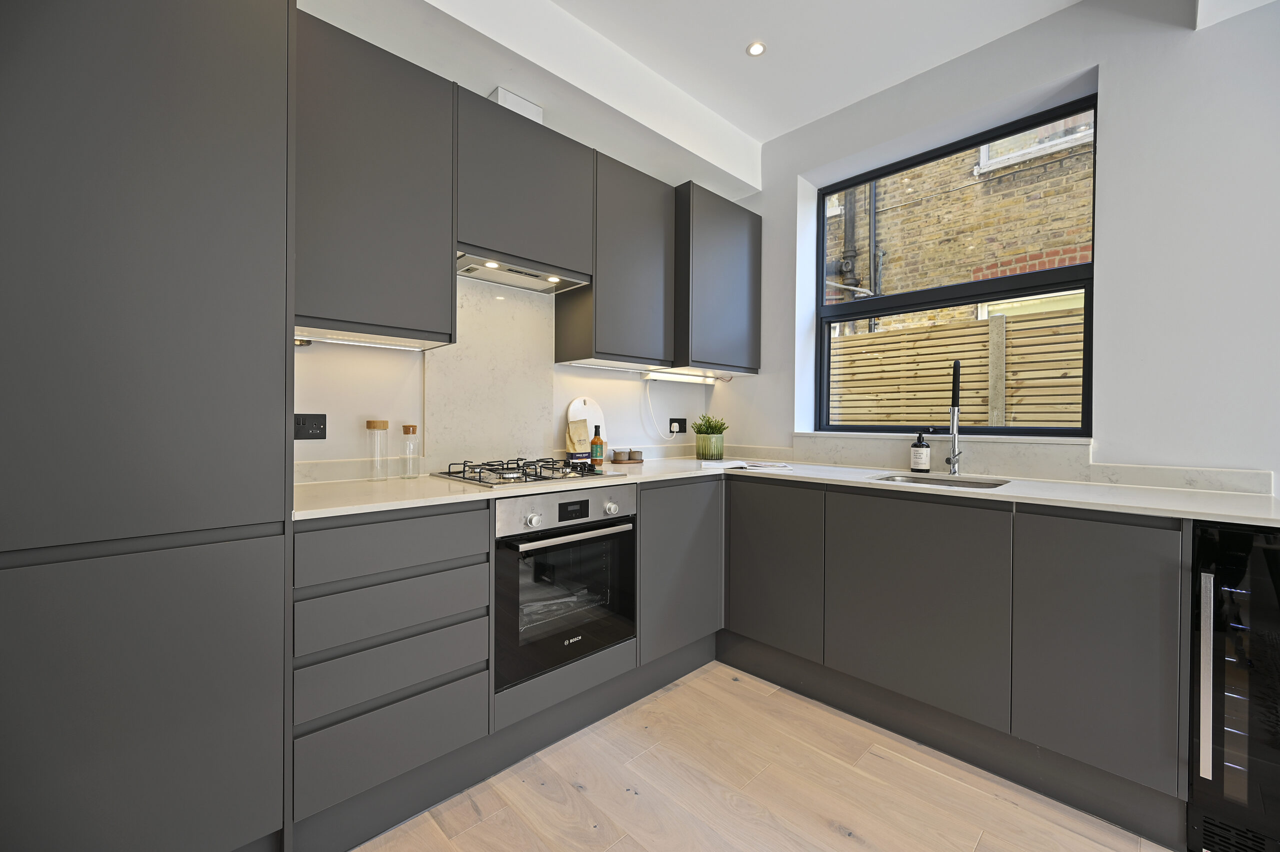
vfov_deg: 81.1
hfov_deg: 104.3
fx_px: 497
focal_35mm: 14
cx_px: 640
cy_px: 426
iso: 160
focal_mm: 14
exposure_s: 1/13
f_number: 5.6
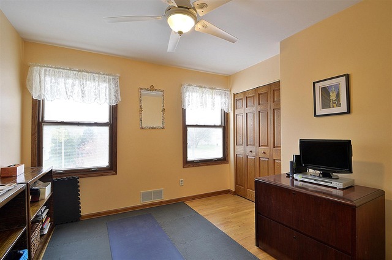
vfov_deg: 71.8
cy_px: 130
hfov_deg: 95.1
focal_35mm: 16
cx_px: 196
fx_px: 179
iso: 200
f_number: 8
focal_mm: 11
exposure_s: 1/2
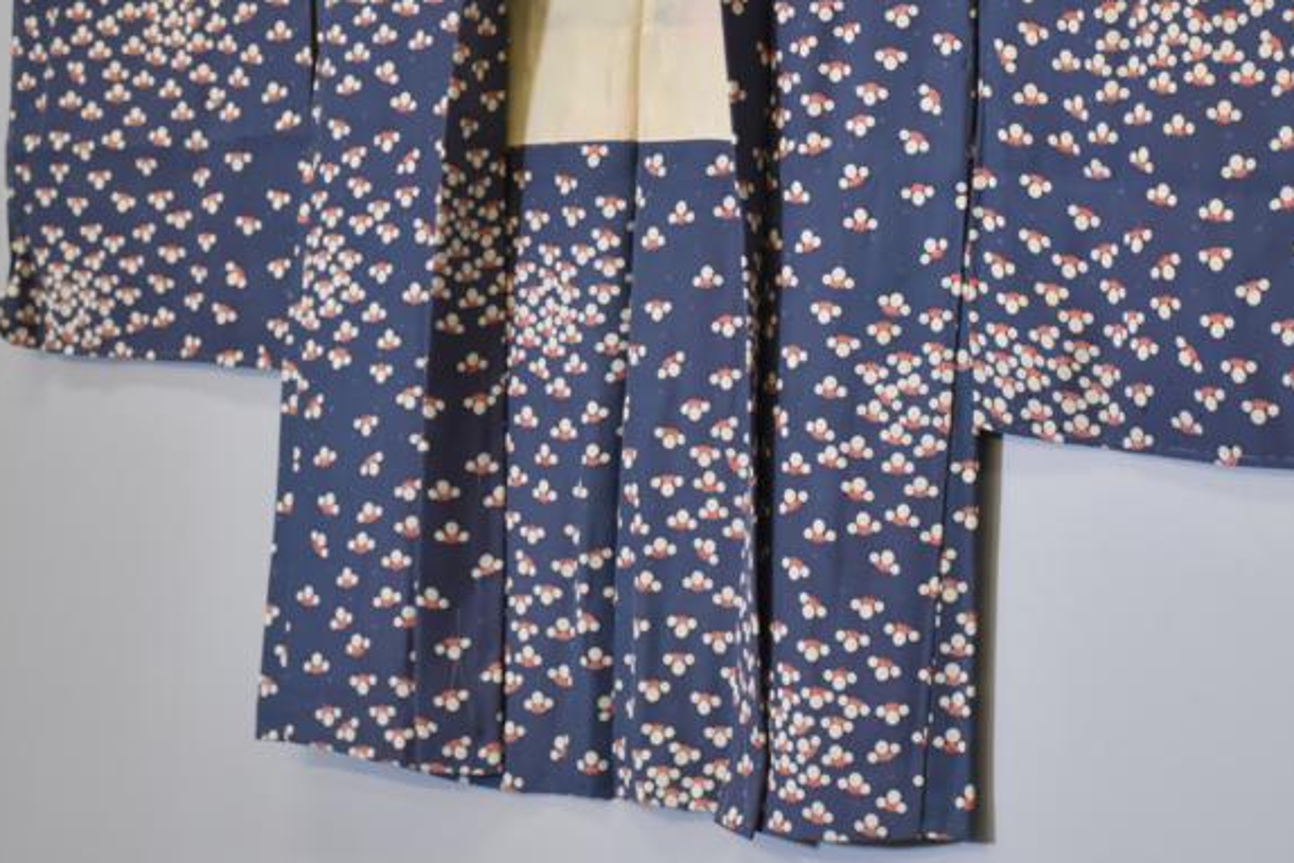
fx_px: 4889
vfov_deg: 10.0
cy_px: 75
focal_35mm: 136
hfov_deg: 15.1
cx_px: 618
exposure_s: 1/60
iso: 400
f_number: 4.5
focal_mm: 48
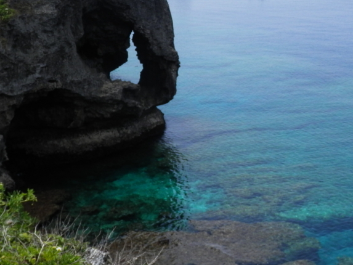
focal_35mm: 59
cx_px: 229
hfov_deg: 32.5
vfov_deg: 24.4
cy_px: 54
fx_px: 602
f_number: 9.7
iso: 80
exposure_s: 1/160
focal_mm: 6
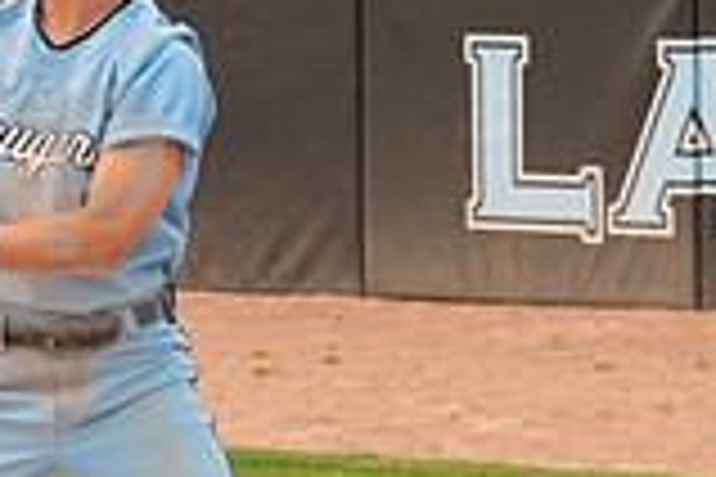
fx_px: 13066
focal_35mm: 657
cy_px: 212
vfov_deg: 2.1
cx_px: 27
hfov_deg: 3.1
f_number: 5.6
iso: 1000
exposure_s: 1/2000
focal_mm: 120
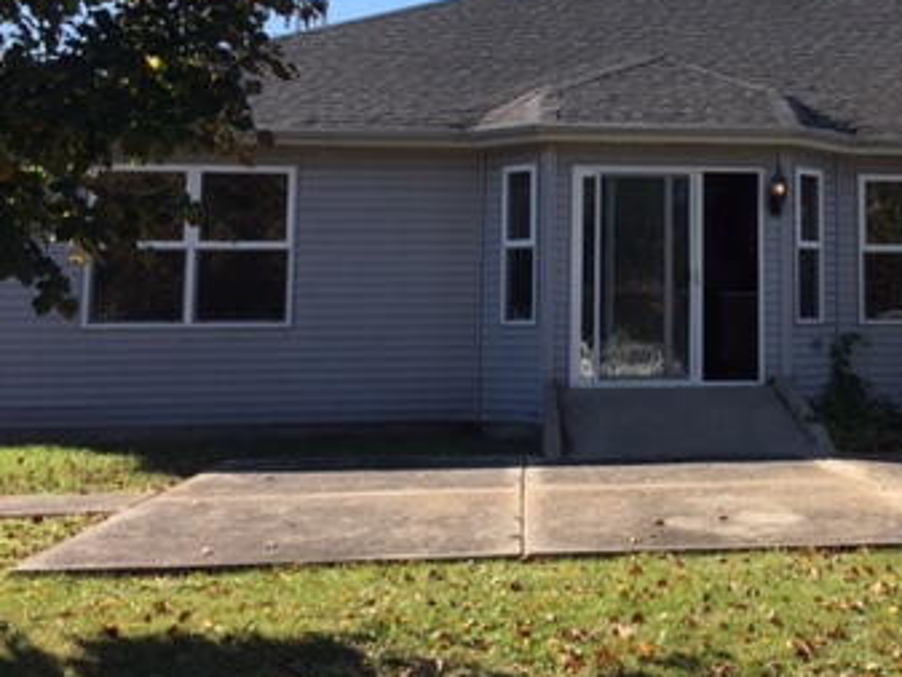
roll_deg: +2.7
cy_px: 153
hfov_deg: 33.5
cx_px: 771
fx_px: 1434
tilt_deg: +7.6
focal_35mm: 55
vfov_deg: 26.2
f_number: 2.2
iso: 32
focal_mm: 4.15
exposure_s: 1/1721
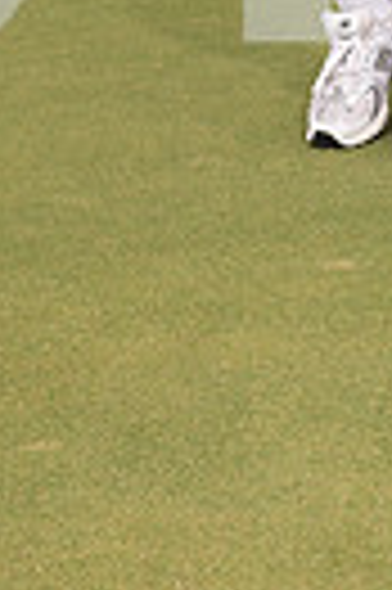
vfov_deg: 11.3
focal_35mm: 172
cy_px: -410
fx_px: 2817
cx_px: 406
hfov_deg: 7.9
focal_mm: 50
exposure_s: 1/400
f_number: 6.3
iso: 100
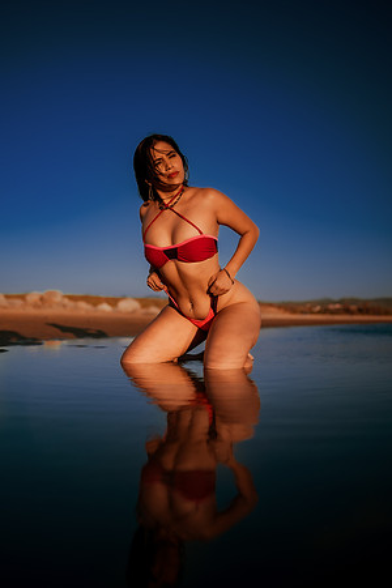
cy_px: 294
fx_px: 572
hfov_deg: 37.9
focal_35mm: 35
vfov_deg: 54.4
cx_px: 196
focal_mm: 35
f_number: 1.8
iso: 100
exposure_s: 1/5000
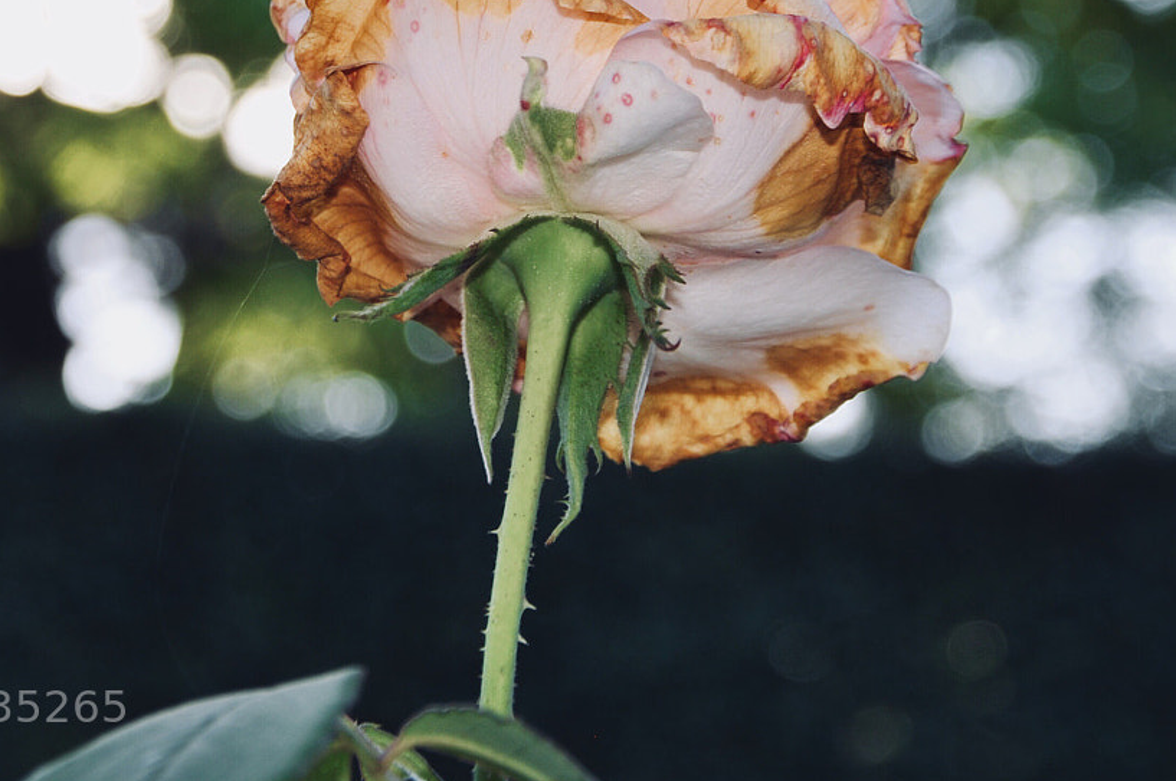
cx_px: 525
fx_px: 4601
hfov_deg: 14.6
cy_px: 55
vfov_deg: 9.7
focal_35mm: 141
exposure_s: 1/125
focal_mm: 48
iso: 100
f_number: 4.8
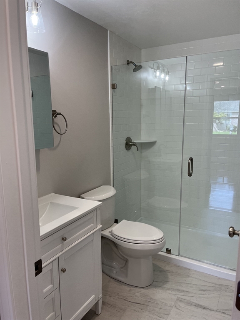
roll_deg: +0.6
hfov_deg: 53.1
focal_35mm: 26
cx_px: 120
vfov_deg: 67.3
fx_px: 240
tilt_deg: -10.0
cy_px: 160
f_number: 1.6
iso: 50
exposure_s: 1/120
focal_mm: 5.1
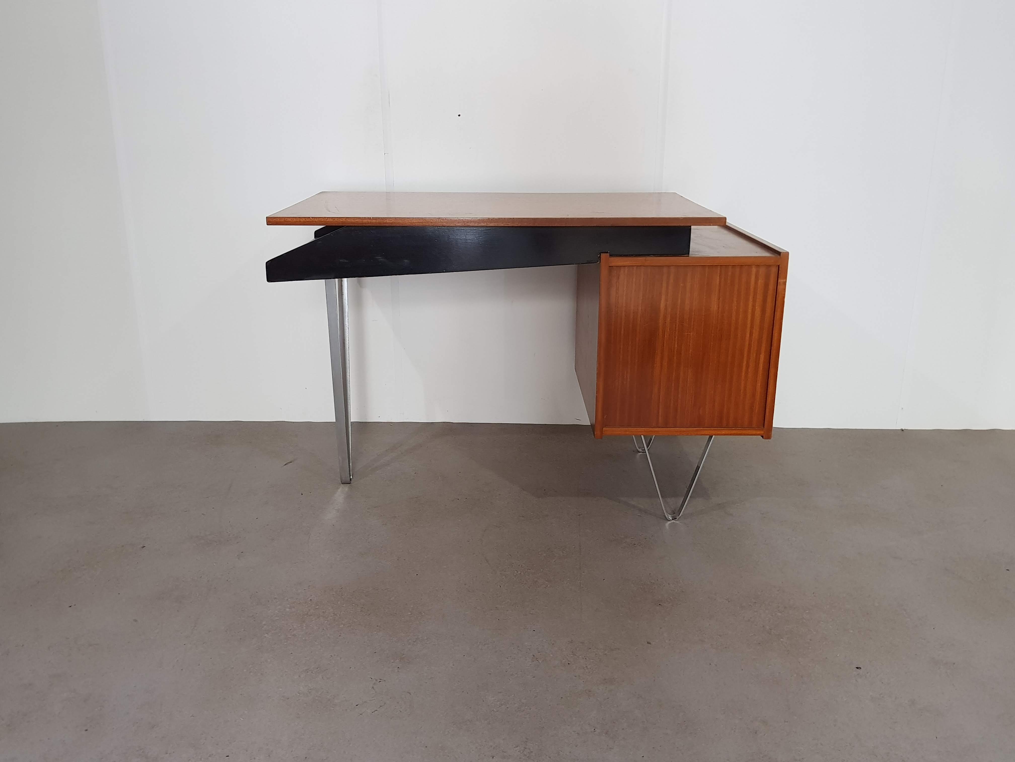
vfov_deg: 53.1
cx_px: 508
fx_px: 762
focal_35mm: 26
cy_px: 381
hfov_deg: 67.3
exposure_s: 1/50
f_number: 1.7
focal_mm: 4.2
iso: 125
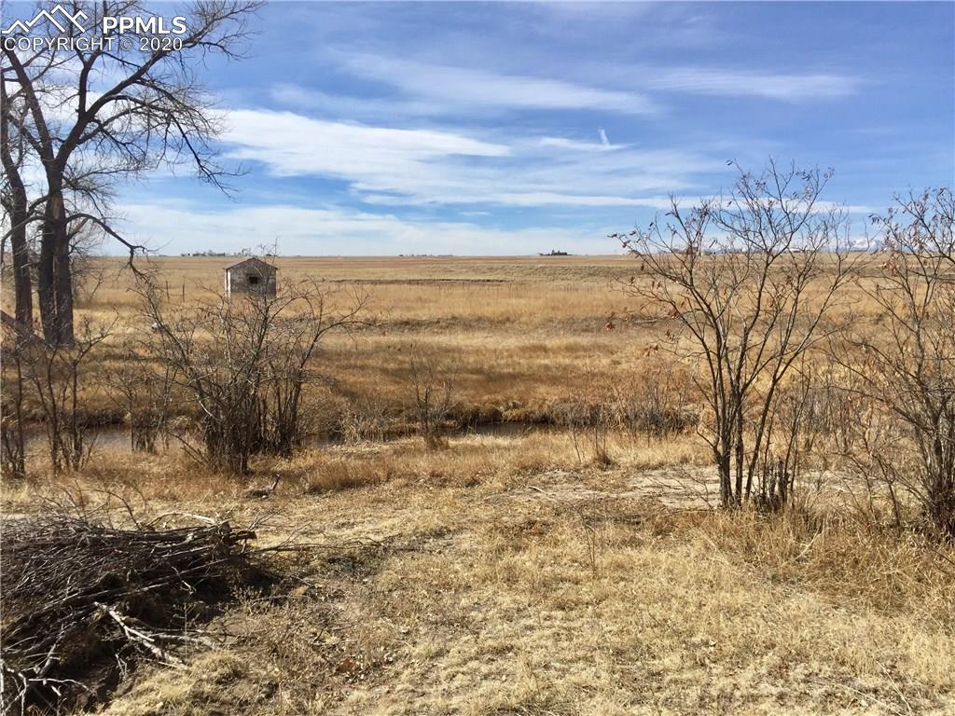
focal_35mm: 29
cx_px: 478
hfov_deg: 61.7
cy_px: 358
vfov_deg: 48.2
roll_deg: +0.0
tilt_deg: -5.6
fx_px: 800
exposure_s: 1/2825
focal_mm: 4.15
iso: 32
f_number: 2.2
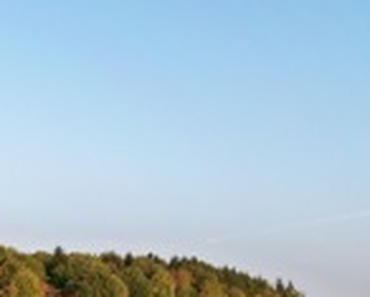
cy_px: 410
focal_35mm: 117
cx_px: -132
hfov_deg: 15.5
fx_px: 1282
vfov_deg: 12.7
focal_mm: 6.2
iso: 64
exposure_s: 1/160
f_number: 3.5
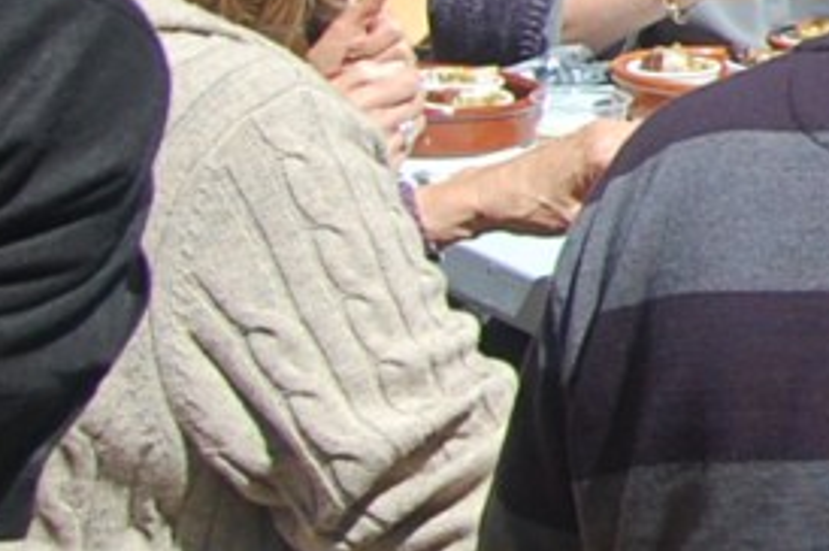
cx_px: 2302
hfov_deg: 9.7
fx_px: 4025
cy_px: -332
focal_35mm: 175
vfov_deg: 7.7
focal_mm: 20
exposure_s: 1/320
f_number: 9
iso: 200
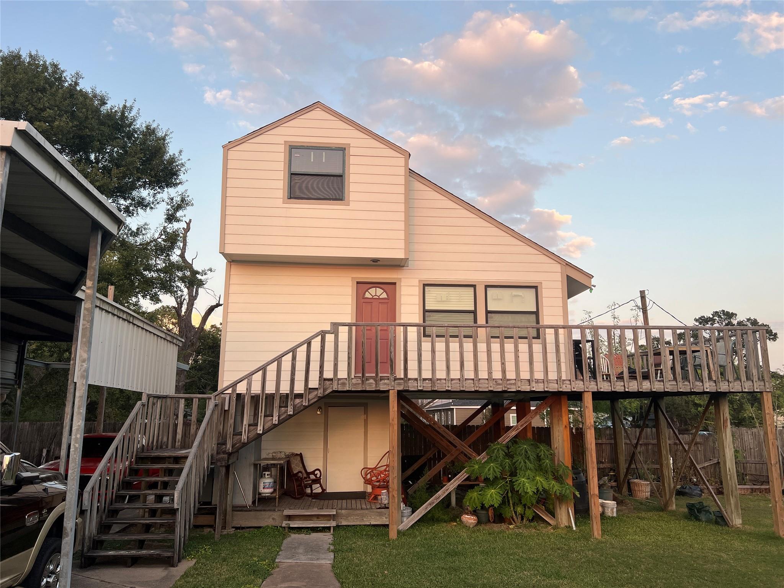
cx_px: 392
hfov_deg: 67.3
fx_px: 589
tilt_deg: +11.0
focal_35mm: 26
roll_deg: -0.1
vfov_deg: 53.1
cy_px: 294
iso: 50
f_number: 1.5
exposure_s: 1/443
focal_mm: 5.7
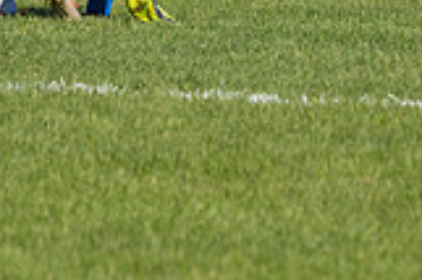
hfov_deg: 1.9
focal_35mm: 1083
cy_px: -191
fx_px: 12682
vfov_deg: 1.3
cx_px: 181
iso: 250
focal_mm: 200
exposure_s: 1/1600
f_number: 5.6
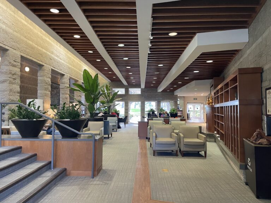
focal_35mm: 26
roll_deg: +0.0
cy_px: 102
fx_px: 204
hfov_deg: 67.3
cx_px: 136
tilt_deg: +1.7
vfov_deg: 53.1
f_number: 1.6
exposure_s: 1/60
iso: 200
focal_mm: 4.2
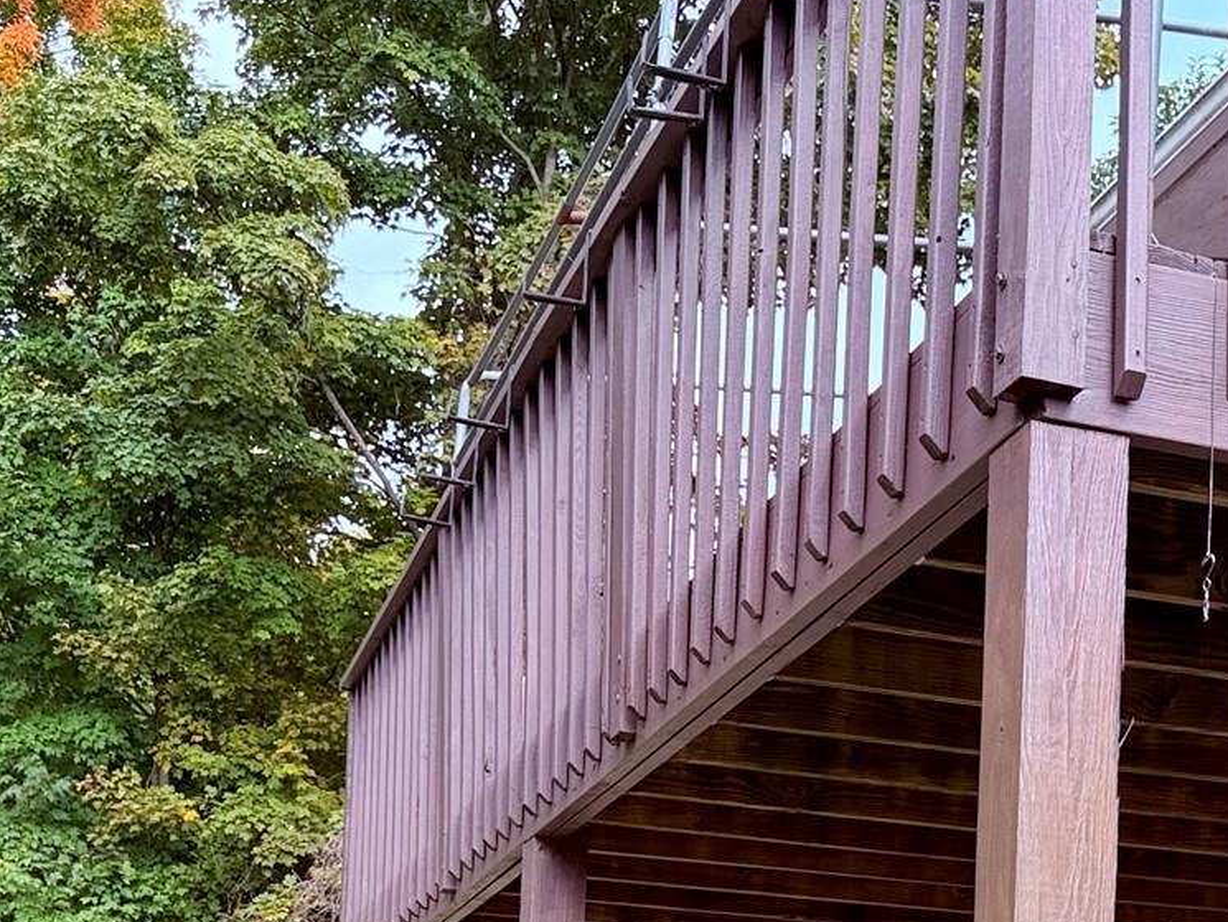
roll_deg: -1.8
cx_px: 948
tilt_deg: +6.0
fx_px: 2342
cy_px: 1090
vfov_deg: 20.8
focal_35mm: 66
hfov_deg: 28.9
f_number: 1.78
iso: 80
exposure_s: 1/535
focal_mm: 6.76
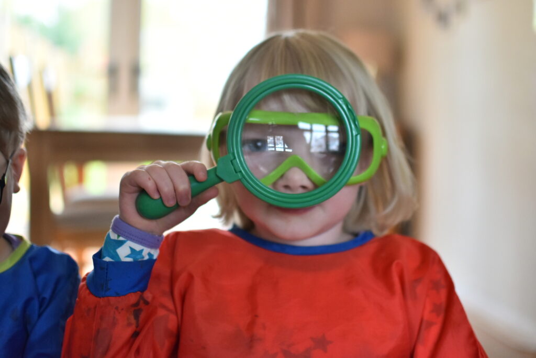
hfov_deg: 37.8
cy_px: 179
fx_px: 782
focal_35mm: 52
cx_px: 268
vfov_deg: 25.8
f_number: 1.8
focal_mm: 35
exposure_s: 1/320
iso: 800
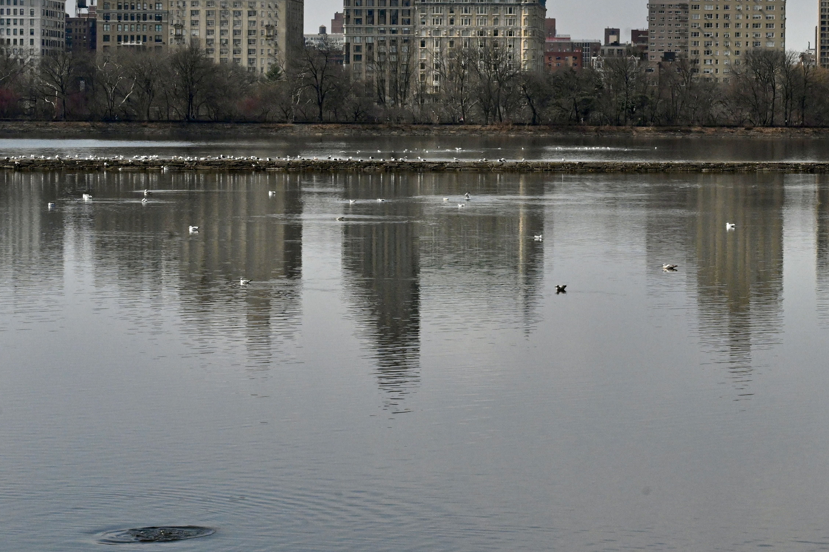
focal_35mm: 102
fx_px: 2349
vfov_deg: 13.4
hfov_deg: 19.8
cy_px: 135
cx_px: 642
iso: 2500
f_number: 14
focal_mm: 56
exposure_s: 1/3200
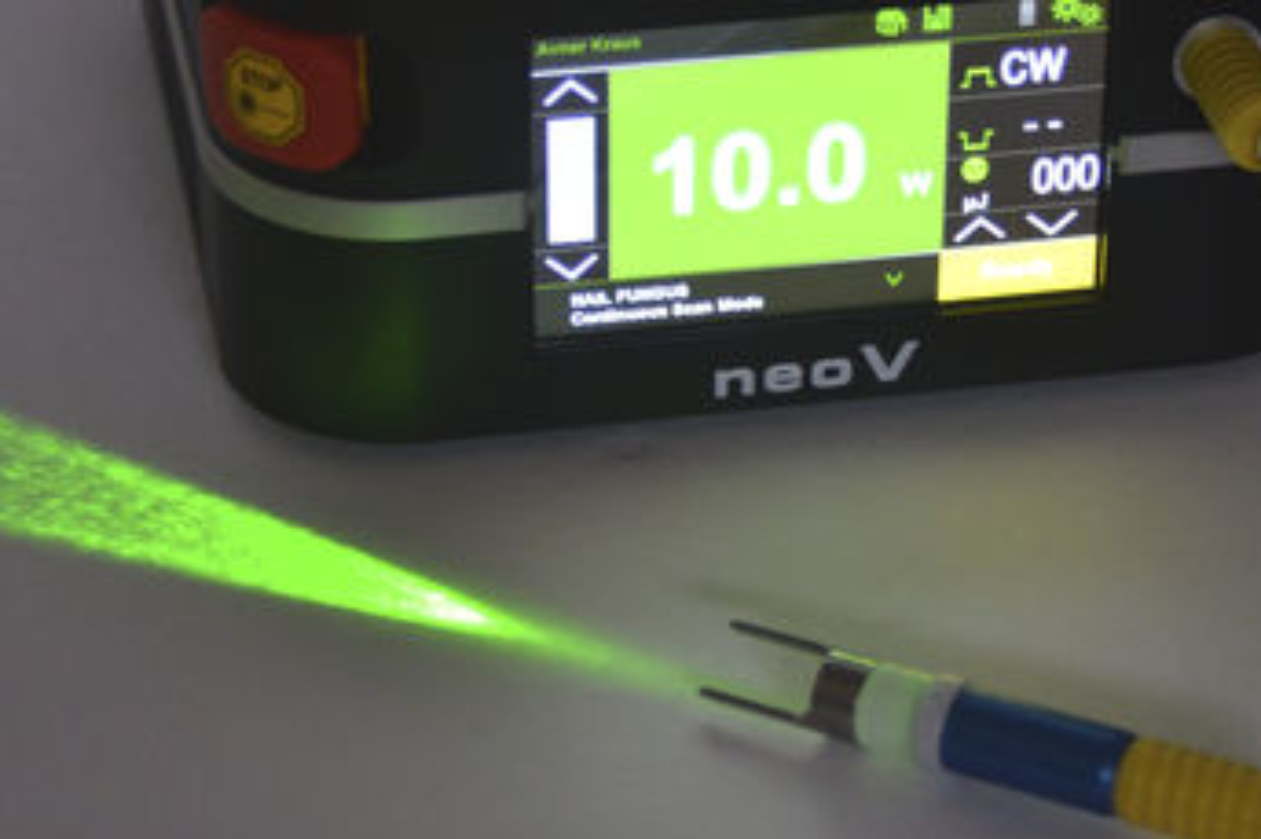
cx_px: 825
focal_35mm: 135
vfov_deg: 10.1
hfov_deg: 15.2
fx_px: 4726
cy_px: 313
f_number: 4.2
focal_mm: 62
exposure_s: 1/100
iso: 1600
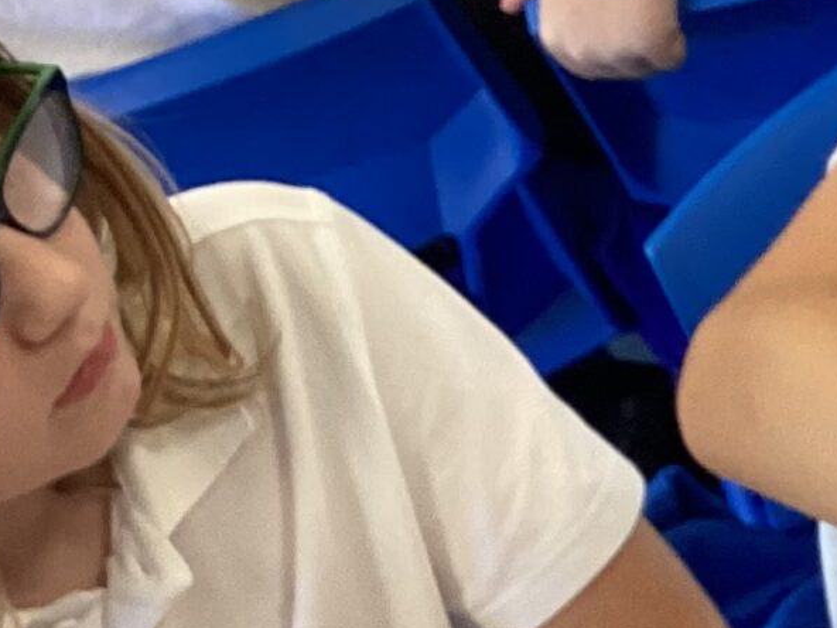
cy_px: 341
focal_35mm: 134
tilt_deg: -42.0
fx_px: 3240
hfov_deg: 13.9
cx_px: 1207
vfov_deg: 11.1
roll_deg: +19.8
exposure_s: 1/60
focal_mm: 3.3
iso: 125
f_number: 2.4
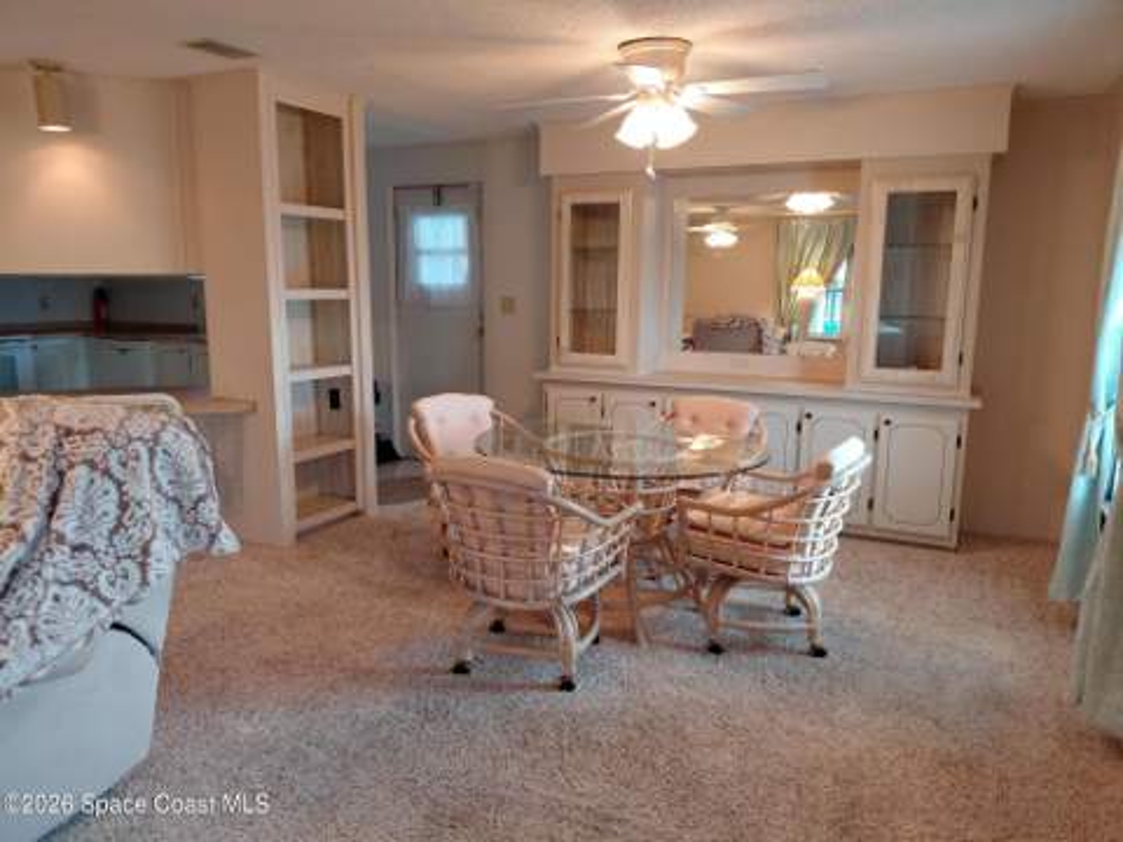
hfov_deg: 69.4
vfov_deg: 54.9
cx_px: 562
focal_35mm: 25
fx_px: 811
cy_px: 421
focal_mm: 4.69
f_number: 1.8
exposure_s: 1/60
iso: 250
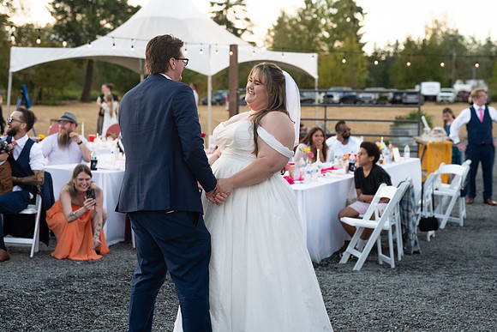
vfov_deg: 19.7
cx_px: 248
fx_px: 953
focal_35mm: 69
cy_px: 166
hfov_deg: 29.2
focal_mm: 69
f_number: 4
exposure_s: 1/500
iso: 800
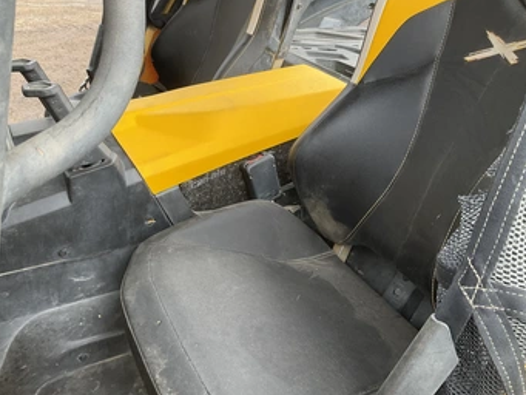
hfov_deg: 53.7
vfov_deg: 41.8
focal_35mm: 34
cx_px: 222
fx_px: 517
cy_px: 201
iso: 20
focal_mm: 3
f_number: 1.8
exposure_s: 1/122
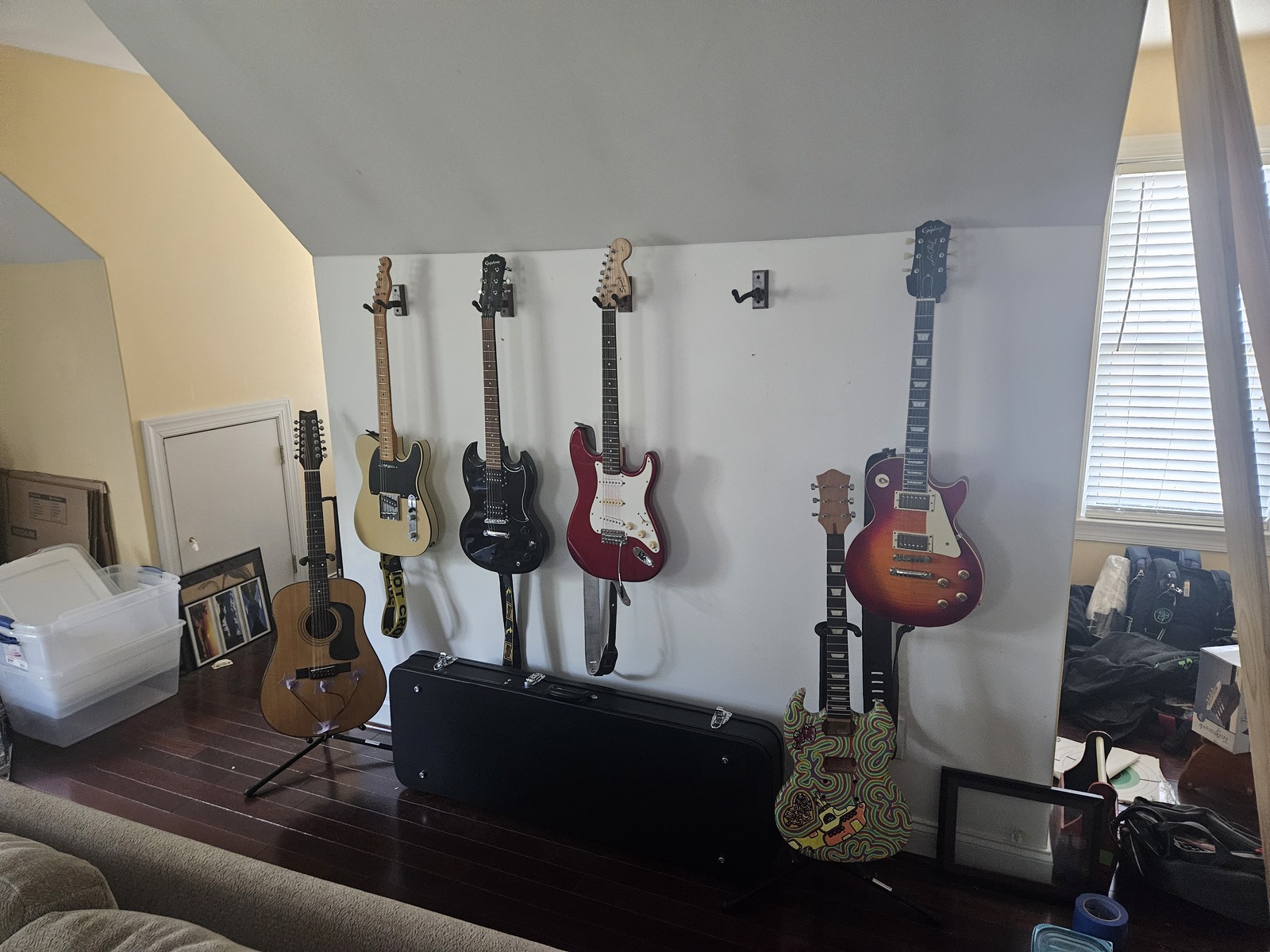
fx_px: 844
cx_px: 635
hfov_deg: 73.9
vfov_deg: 58.9
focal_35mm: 23
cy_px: 476
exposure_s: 1/120
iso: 1000
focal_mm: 5.4
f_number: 1.8
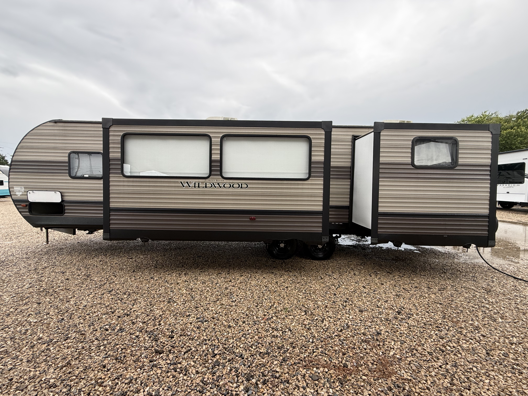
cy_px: 198
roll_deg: +0.2
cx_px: 264
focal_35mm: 14
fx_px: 214
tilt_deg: -3.1
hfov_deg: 102.1
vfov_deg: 85.7
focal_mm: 2.22
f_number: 2.2
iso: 64
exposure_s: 1/217
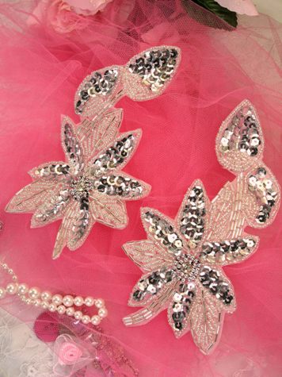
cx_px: 141
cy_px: 188
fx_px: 500
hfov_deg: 31.5
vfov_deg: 41.2
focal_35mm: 46
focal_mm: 8.3
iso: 80
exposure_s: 1/90
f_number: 4.7
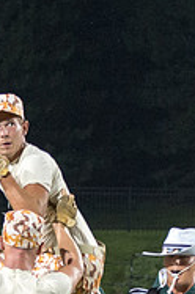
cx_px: 15
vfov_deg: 4.3
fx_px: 3955
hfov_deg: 2.8
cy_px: 269
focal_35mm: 485
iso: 2200
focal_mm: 86
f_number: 4.5
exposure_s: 1/160
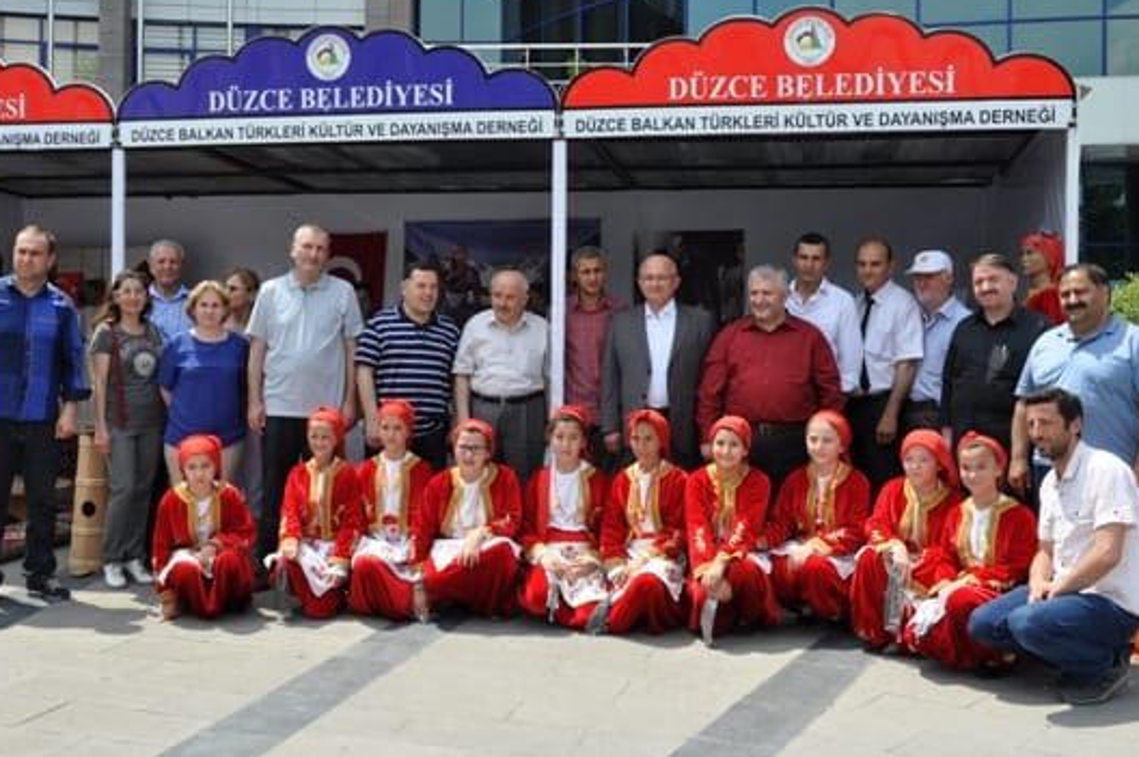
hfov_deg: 48.5
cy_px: 325
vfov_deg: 33.3
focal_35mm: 40
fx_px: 1264
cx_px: 526
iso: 200
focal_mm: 22
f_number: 8
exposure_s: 1/250
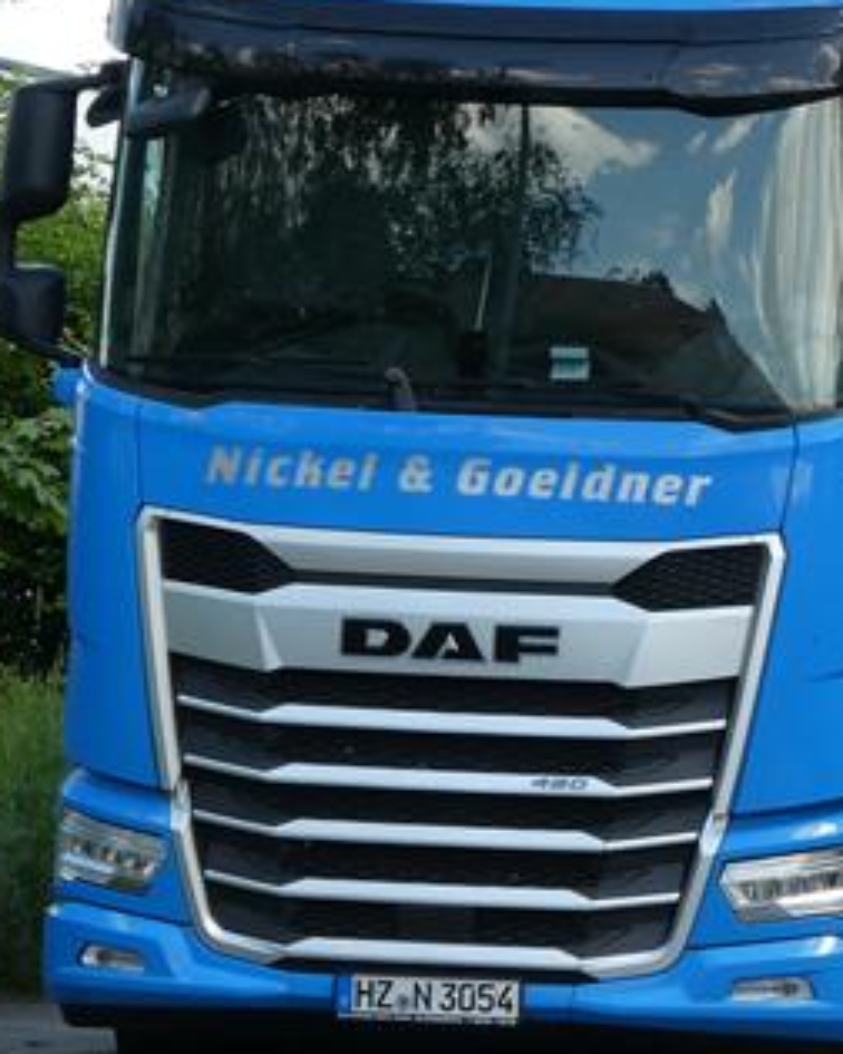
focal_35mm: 397
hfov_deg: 3.9
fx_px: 12381
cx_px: 920
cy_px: 482
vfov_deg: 4.9
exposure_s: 1/100
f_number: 5.5
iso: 80
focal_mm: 28.7
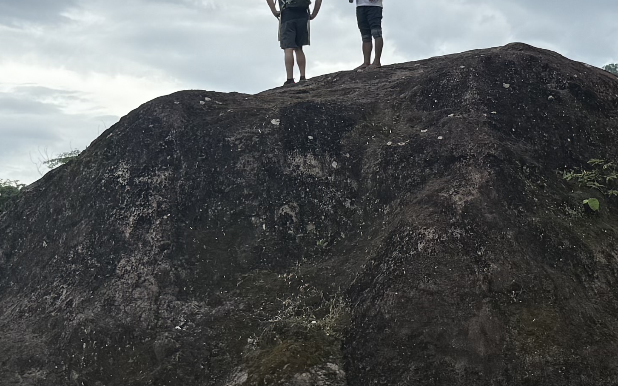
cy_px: 123
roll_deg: -1.1
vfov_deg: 13.1
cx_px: 382
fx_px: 1684
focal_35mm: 100
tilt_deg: +7.4
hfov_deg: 20.8
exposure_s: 1/2000
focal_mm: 6.76
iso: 80
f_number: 1.78
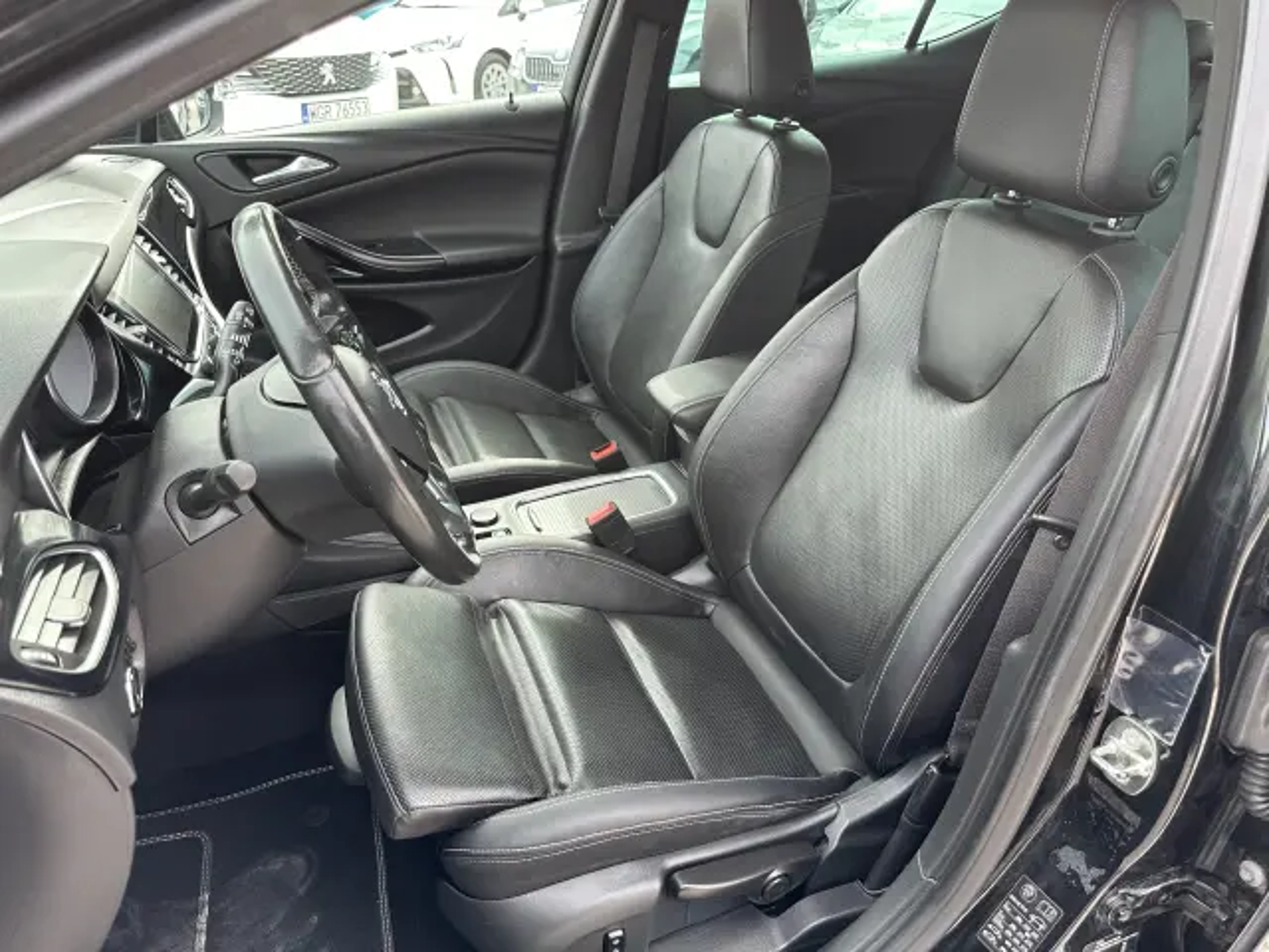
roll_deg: +0.0
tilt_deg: -26.2
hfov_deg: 71.6
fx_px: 880
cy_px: 476
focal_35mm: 24
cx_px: 634
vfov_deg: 56.8
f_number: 1.78
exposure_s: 1/162
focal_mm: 6.86
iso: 80
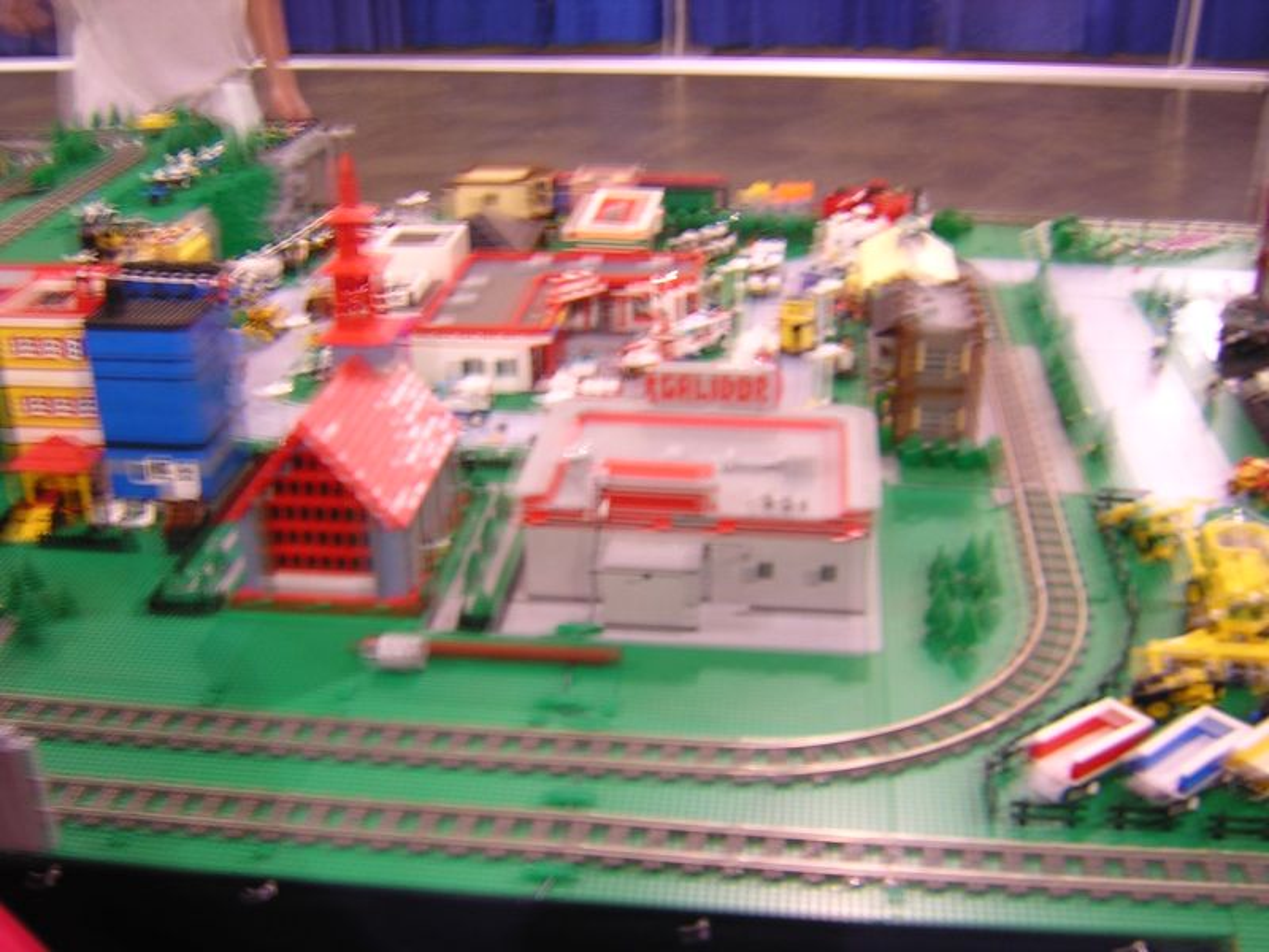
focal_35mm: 36
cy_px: 476
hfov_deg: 51.4
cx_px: 634
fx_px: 1320
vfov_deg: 39.7
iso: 100
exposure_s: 1/4.4
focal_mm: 4.7
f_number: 2.6
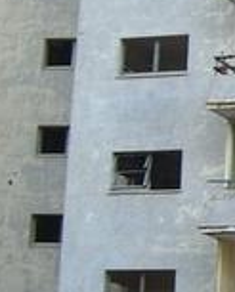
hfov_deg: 9.3
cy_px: 185
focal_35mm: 155
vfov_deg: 12.4
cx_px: 481
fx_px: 1344
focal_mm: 7.9
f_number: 2.8
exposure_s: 1/100
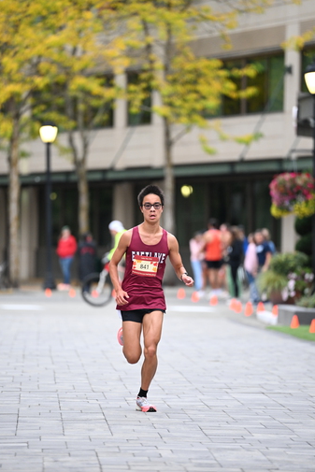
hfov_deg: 6.3
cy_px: 245
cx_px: 150
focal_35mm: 218
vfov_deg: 9.4
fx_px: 2859
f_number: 2.8
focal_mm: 200
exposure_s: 1/800
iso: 1600
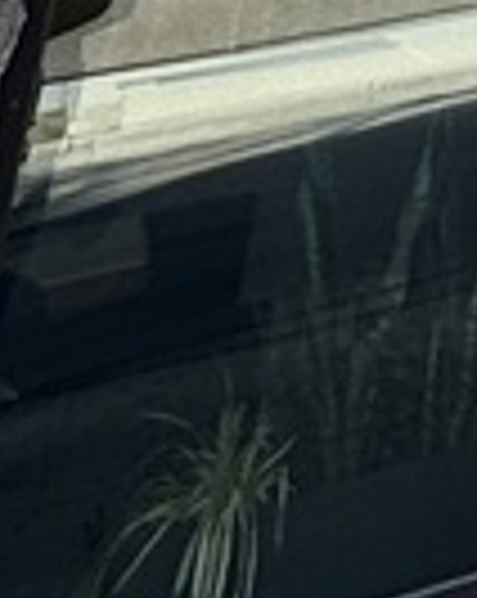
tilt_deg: +27.2
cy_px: -1326
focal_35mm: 111
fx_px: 1963
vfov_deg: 10.4
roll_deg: +7.2
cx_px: 1588
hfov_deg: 9.5
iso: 40
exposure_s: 1/226
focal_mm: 2.22
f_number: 2.2
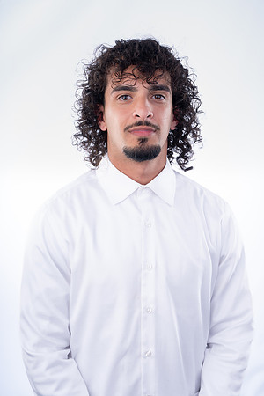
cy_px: 198
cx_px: 132
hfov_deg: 19.5
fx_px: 770
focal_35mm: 70
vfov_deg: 28.8
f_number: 8
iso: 100
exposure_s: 1/200
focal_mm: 70
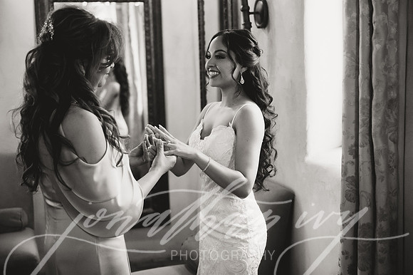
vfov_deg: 28.6
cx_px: 206
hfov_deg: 41.9
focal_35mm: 47
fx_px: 539
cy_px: 138
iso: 2500
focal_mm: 47
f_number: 2.8
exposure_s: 1/400
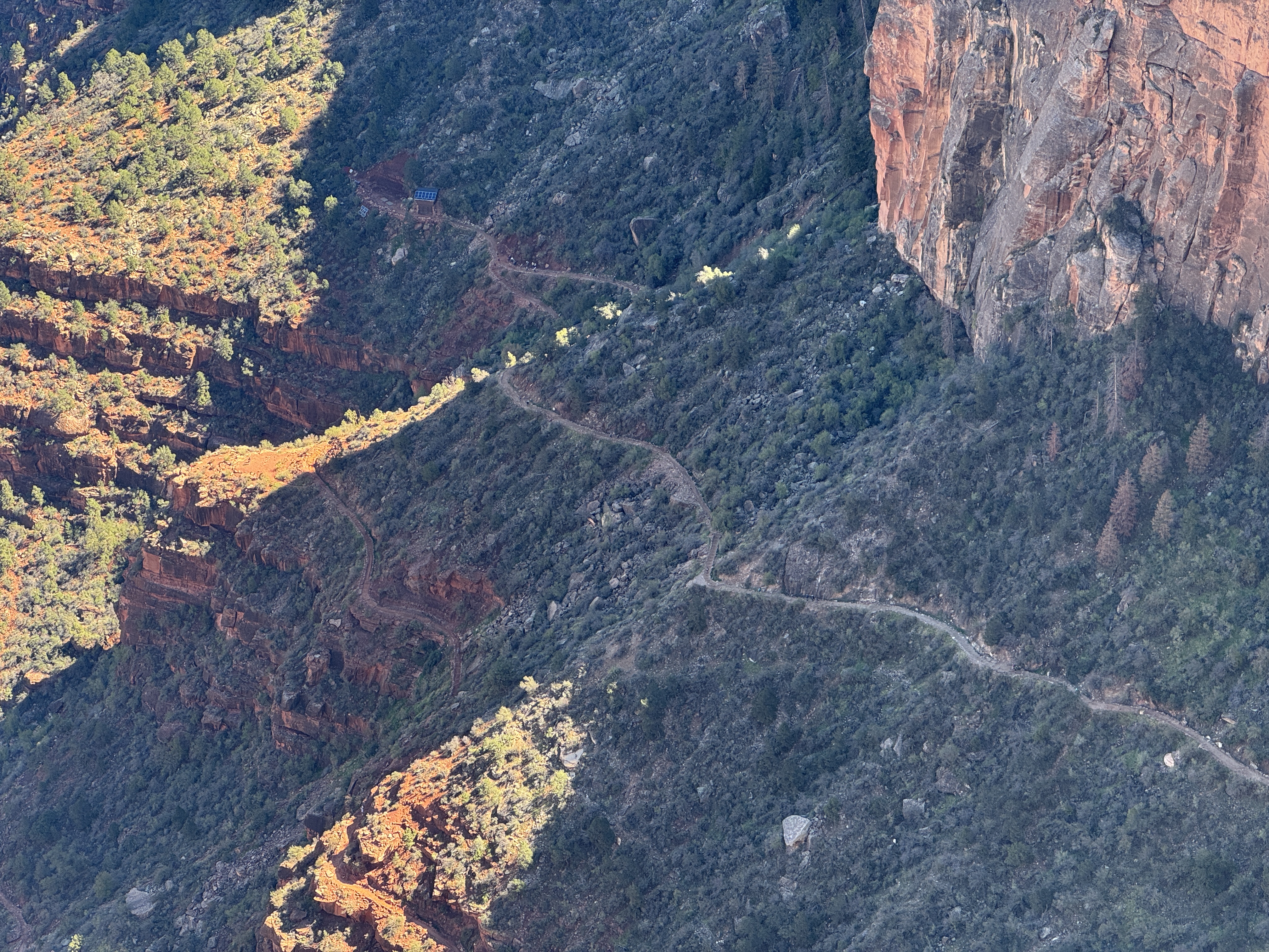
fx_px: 2823
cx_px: 634
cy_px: 476
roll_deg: +1.0
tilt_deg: -32.2
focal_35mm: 77
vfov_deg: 19.1
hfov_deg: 25.3
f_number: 2.8
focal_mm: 9
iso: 25
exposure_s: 1/99
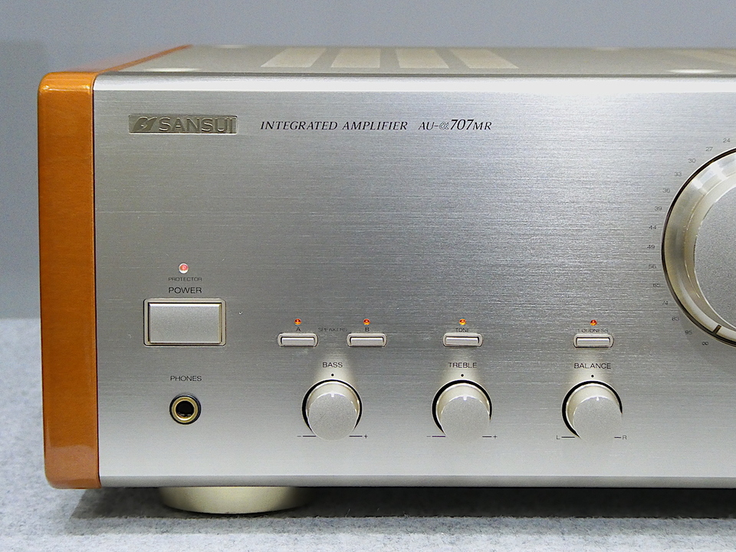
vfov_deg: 16.4
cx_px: 368
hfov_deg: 21.8
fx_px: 1914
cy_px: 276
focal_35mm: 90
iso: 1600
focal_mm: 16.1
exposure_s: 1/50
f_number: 4.9
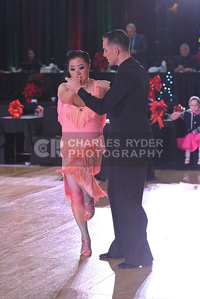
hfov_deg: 11.4
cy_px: 150
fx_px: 999
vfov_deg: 17.1
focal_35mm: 120
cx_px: 100
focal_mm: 120
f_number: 5
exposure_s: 1/320
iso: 2000
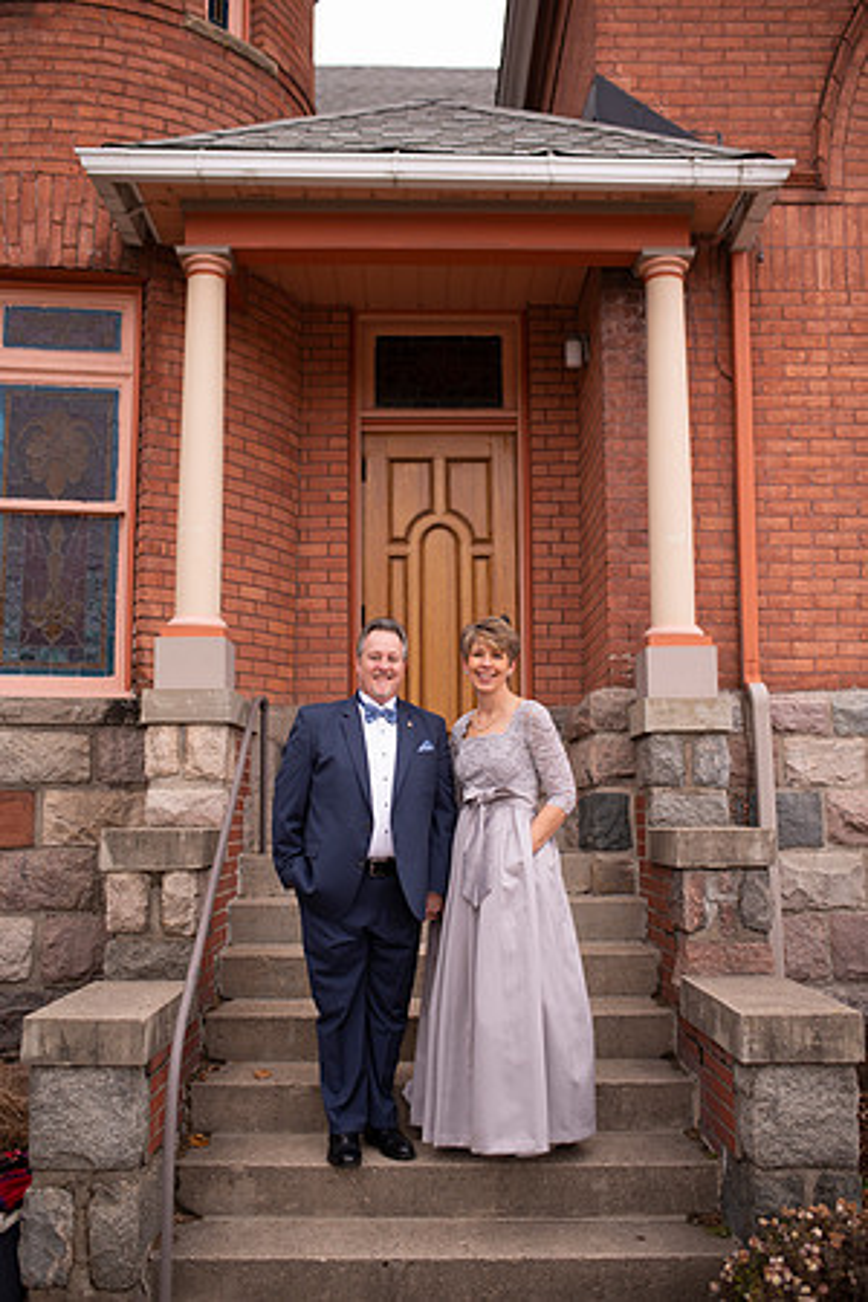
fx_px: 1266
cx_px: 434
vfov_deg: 54.4
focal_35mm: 35
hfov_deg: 37.9
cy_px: 651
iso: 100
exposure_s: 1/250
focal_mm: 35
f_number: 2.2
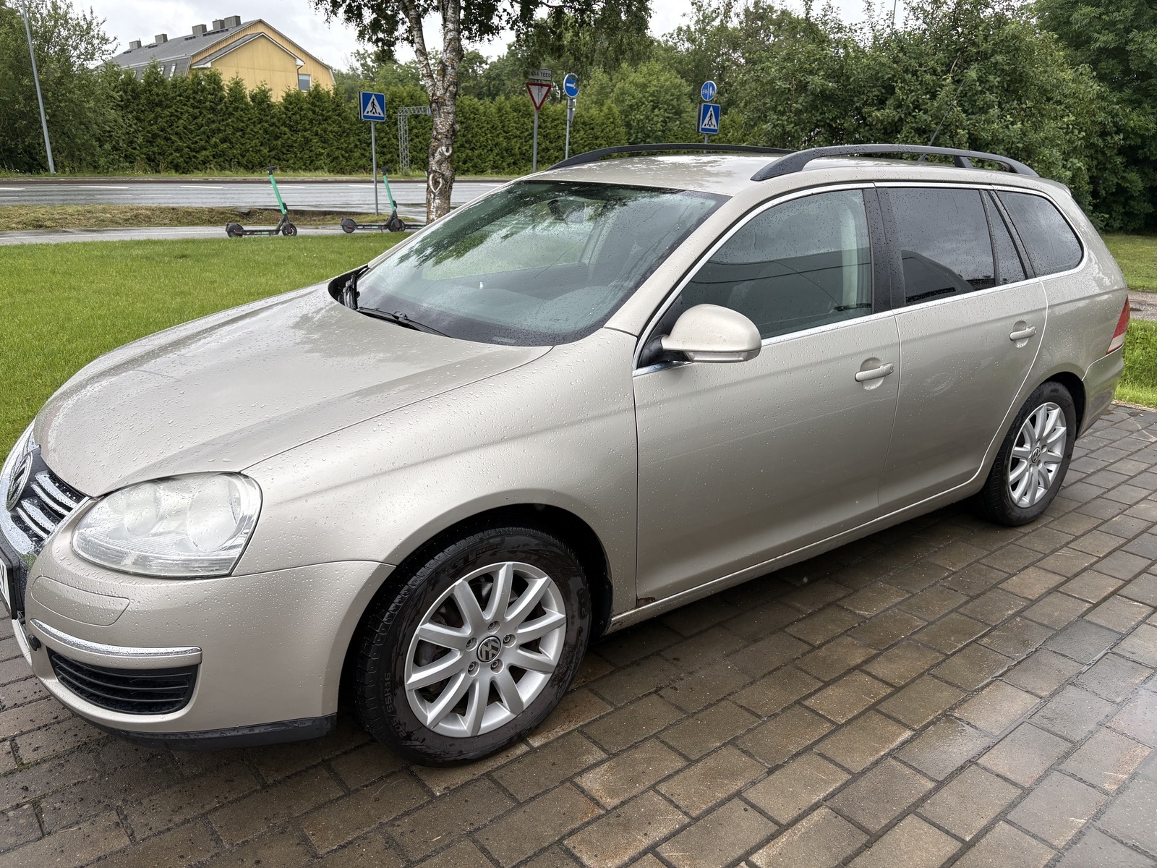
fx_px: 869
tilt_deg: -17.6
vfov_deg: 53.1
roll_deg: -0.1
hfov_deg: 67.3
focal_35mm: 26
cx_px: 578
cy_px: 434
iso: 50
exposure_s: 1/701
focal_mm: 5.96
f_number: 1.6
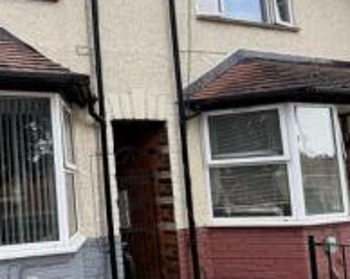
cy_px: 168
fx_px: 424
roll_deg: +3.7
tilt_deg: +3.0
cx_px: -64
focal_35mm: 41
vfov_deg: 36.3
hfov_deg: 35.7
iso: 64
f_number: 2.2
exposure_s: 1/502
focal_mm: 2.22
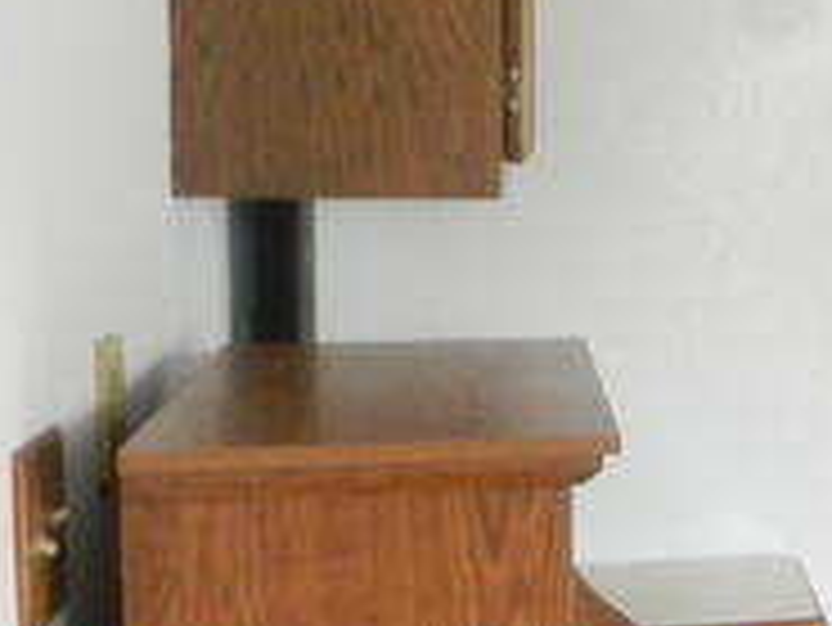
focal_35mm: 97
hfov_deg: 17.4
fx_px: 2333
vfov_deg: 15.3
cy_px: 261
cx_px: 1385
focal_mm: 5
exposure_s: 1/30
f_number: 3.5
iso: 373
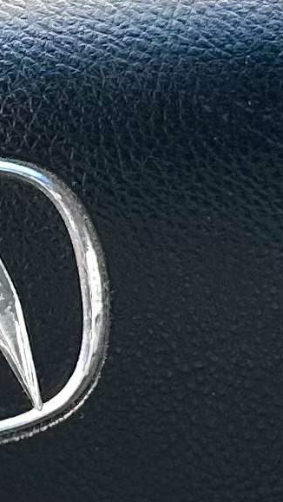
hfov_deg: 6.6
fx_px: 2426
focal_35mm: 182
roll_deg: -10.2
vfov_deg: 11.6
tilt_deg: -32.7
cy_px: -61
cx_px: -145
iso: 80
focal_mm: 6.86
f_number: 1.78
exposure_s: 1/301
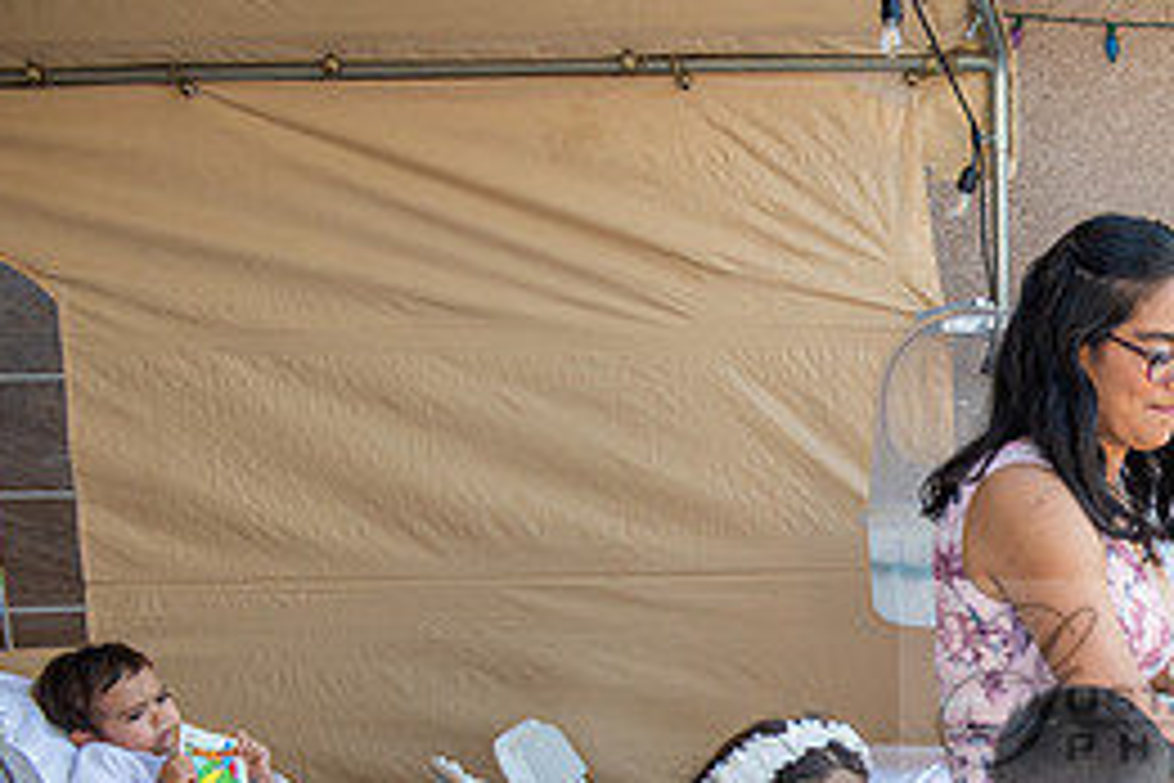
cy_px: 686
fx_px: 2609
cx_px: 1291
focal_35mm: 80
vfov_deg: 16.9
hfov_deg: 23.8
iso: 200
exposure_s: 1/250
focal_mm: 36
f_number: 4.5
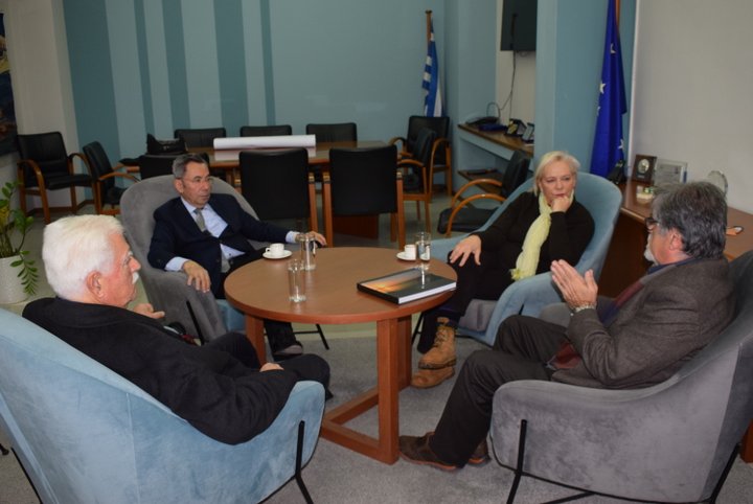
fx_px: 722
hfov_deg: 55.0
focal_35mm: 34
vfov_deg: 38.5
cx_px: 376
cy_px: 252
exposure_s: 1/100
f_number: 5
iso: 800
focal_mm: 23
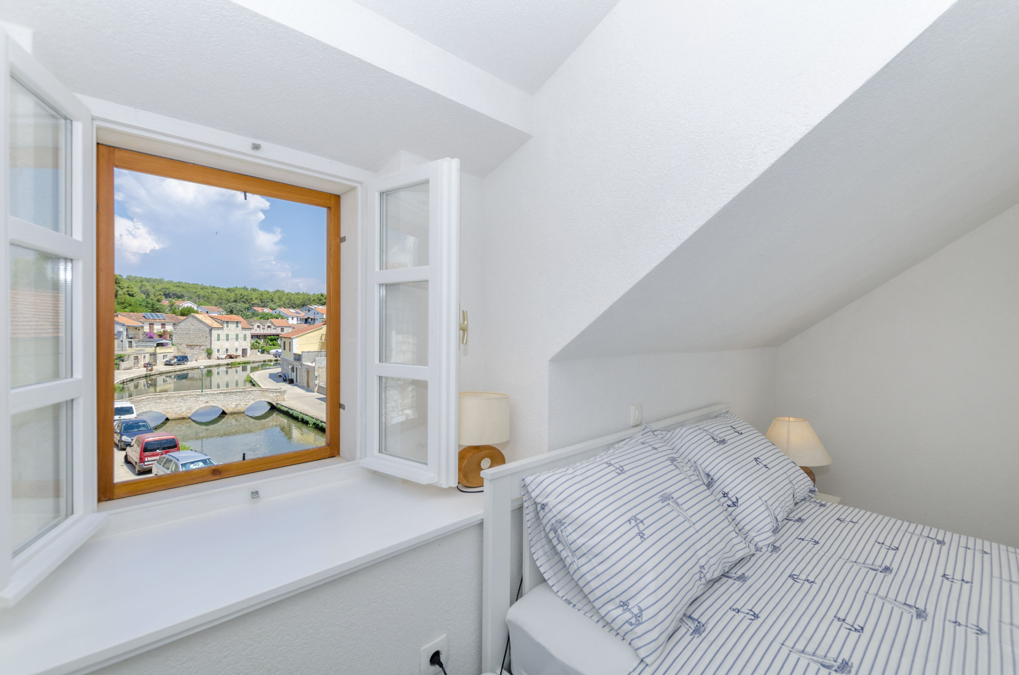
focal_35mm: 15
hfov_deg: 100.5
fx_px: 424
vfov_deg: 77.1
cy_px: 338
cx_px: 510
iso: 100
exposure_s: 1/200
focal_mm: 10
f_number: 8
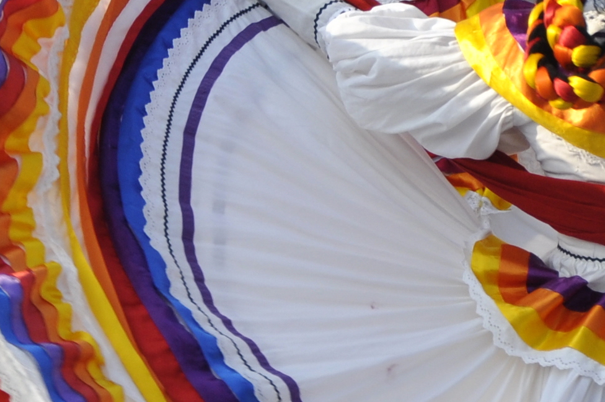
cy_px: 320
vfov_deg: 2.3
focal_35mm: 593
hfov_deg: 3.5
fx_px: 9952
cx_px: 186
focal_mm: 90
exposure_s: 1/640
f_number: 6.3
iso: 200
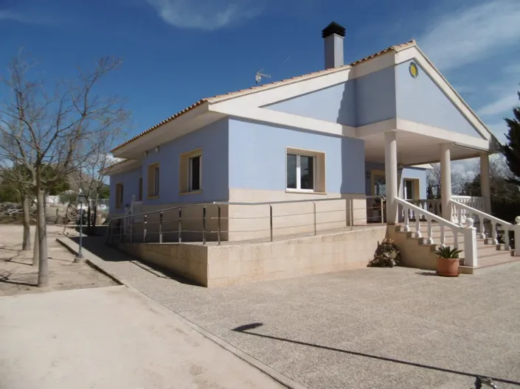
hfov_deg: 71.6
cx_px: 260
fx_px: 360
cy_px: 194
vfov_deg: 56.8
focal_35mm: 24
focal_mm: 4.3
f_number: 7.8
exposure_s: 1/500
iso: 100
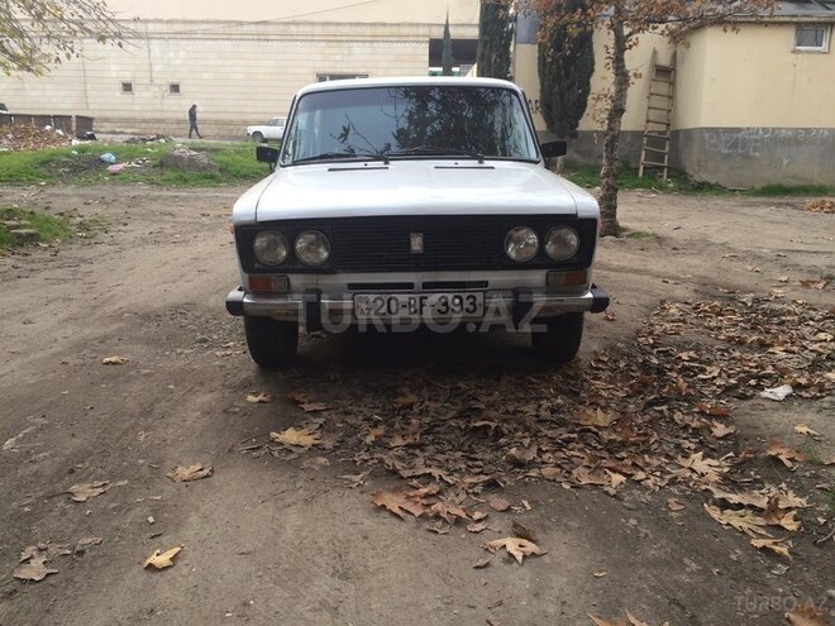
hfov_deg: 61.7
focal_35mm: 29
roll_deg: -1.4
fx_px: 700
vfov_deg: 48.2
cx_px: 418
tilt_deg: -14.7
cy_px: 313
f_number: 2.2
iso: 32
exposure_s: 1/178
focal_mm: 4.15
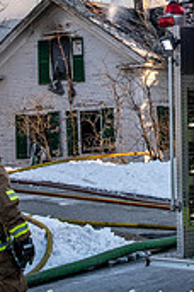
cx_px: 224
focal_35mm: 133
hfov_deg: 10.2
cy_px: -24
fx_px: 1075
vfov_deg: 15.1
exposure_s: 1/400
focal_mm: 24
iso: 500
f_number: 8
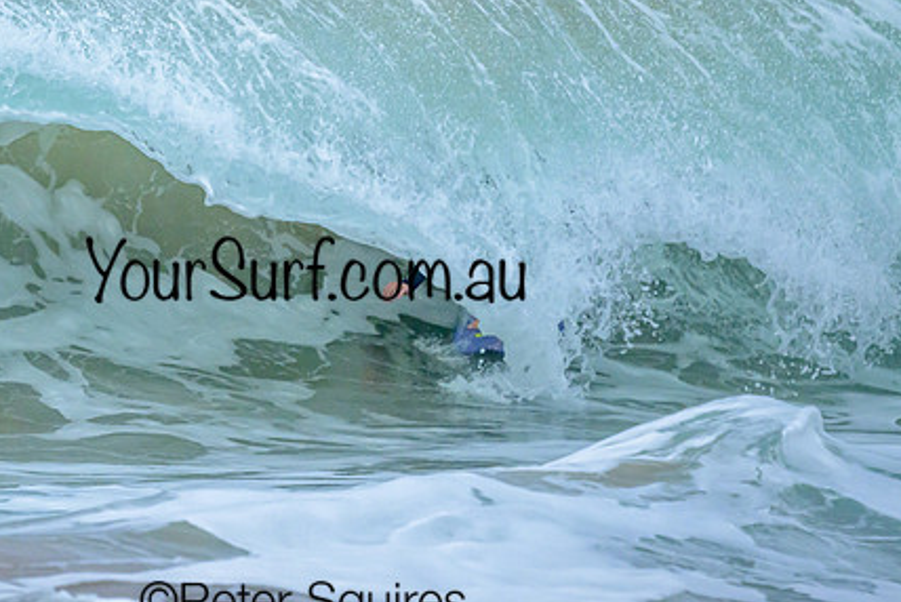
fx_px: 37115
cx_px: 210
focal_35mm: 1482
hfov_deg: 1.4
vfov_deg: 0.9
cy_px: 127
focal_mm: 800
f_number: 6.3
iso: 1600
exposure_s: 1/3200
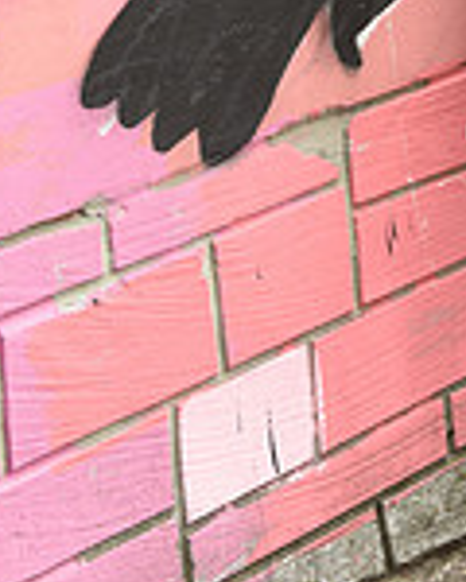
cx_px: 569
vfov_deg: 13.1
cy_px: -318
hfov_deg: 11.0
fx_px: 2379
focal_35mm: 138
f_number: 6.3
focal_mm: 38
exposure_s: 1/125
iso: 500
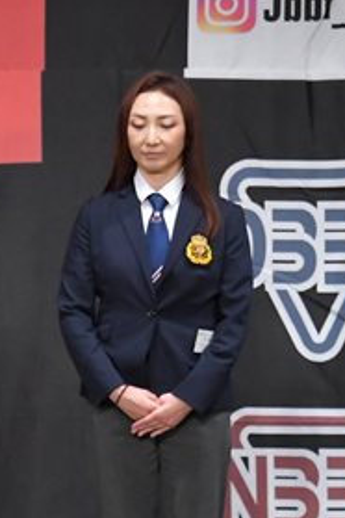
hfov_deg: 2.8
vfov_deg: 4.3
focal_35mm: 484
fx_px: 6957
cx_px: -363
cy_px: 343
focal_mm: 116
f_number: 5.6
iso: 5000
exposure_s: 1/400
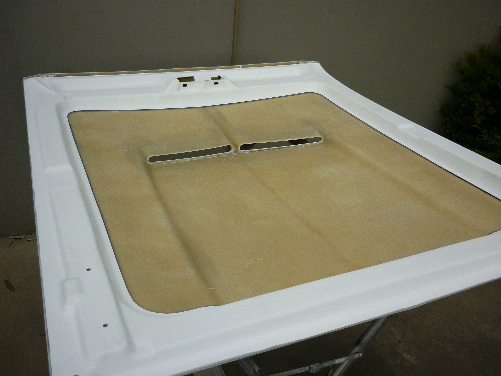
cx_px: 250
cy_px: 188
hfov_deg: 55.4
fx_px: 478
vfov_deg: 42.9
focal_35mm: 33
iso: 80
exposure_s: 1/500
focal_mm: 5.5
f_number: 2.8
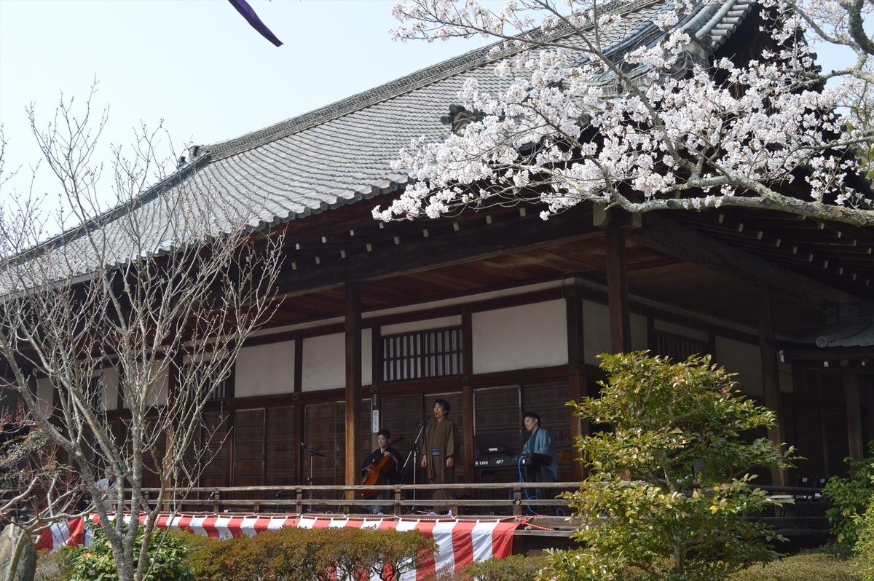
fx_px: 1019
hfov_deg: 46.4
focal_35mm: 42
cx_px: 437
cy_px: 290
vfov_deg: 31.8
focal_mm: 28
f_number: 10
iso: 400
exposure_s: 1/400
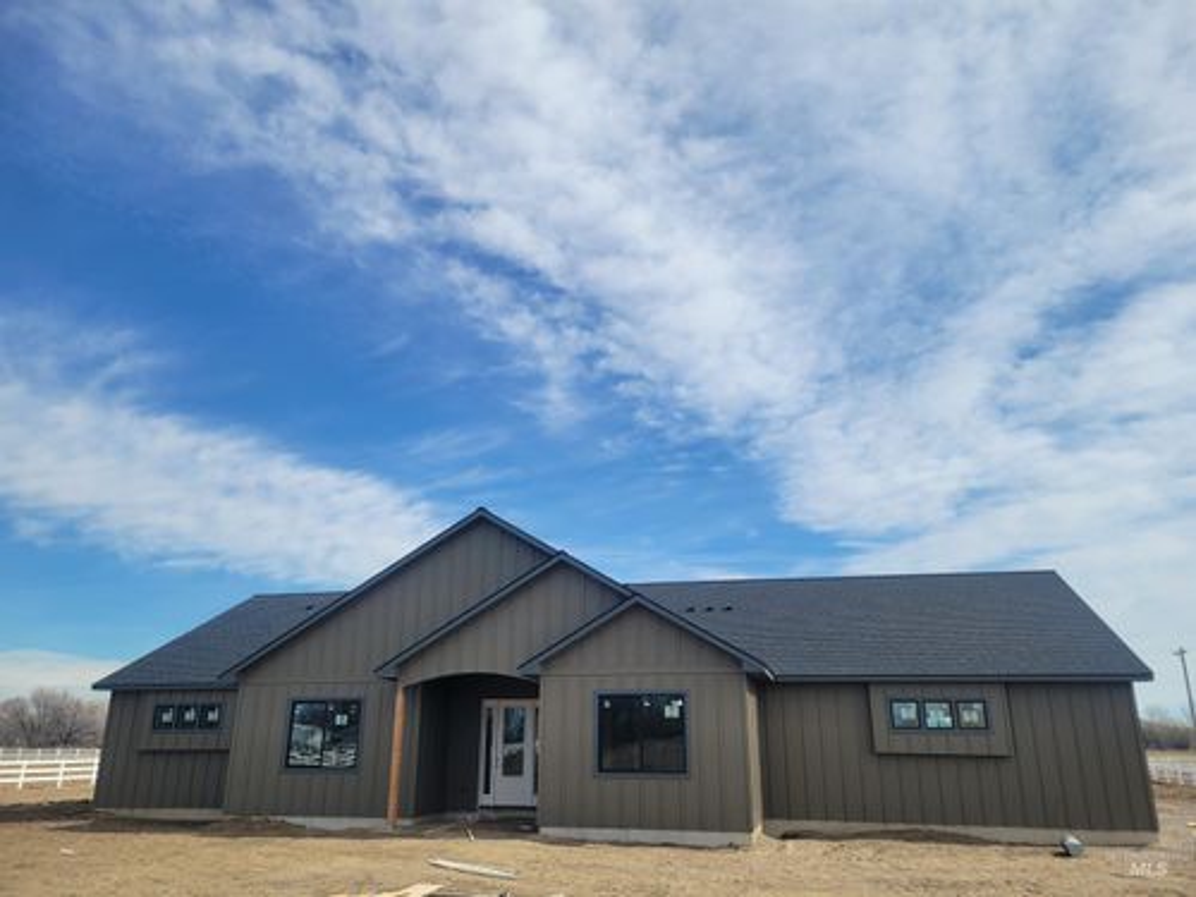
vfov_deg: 53.1
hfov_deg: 67.3
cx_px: 598
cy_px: 448
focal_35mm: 26
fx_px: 898
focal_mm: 5.4
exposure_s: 1/3502
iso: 40
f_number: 1.8
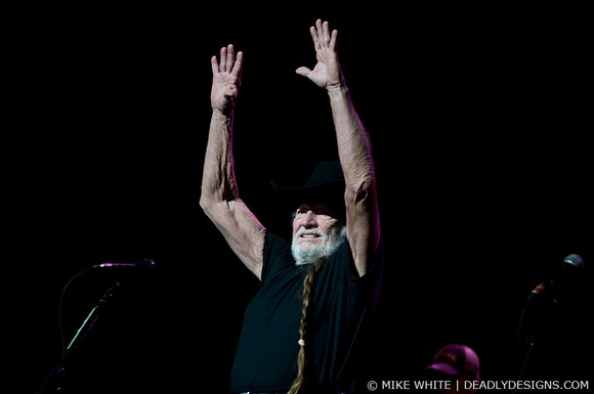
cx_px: 297
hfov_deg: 8.6
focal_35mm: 240
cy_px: 197
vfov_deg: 5.7
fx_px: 3954
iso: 800
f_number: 3.2
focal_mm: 160
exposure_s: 1/320
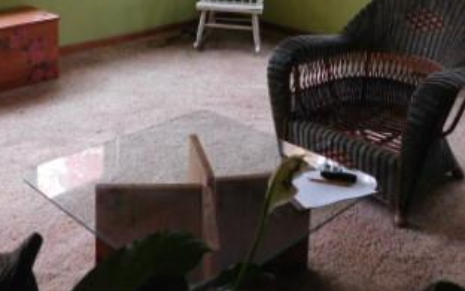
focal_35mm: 50
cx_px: 228
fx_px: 634
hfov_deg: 40.3
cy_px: -48
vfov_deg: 23.8
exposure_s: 1/20
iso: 400
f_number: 3
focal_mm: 4
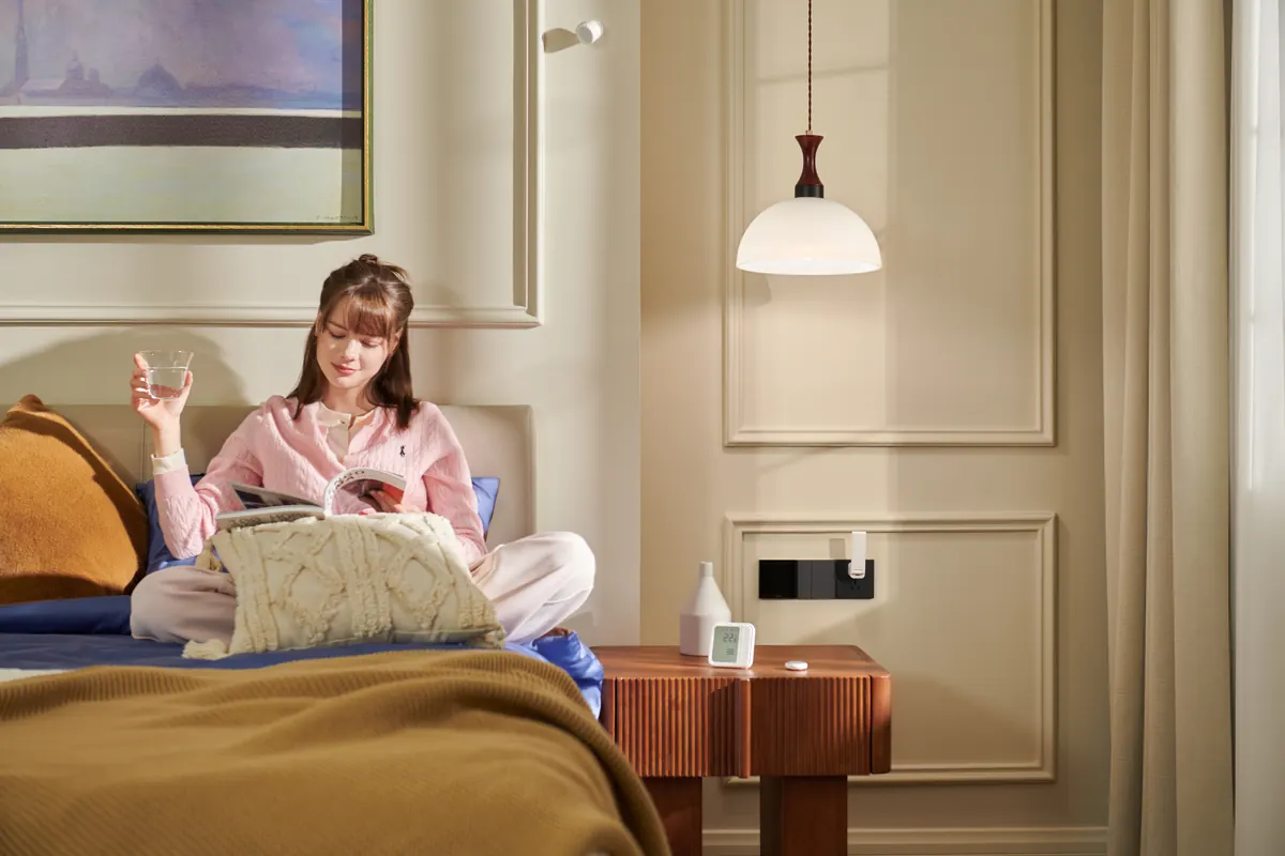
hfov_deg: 38.2
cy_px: 428
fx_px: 1856
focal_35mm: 52
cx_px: 642
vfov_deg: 26.0
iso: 320
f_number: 4
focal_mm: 52
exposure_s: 1/160
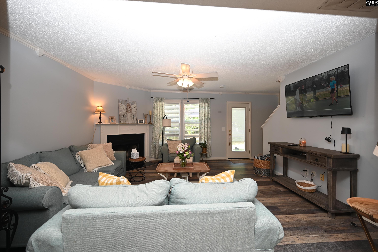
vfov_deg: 81.1
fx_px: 147
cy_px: 126
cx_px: 189
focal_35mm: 14
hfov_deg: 104.3
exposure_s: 1/60
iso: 220
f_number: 4
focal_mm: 14
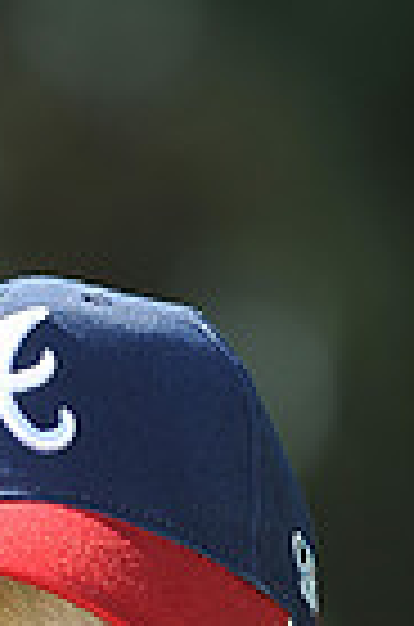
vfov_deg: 2.5
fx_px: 14510
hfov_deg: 1.6
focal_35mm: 837
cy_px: 1018
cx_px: 81
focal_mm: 200
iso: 200
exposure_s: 1/640
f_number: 4.5
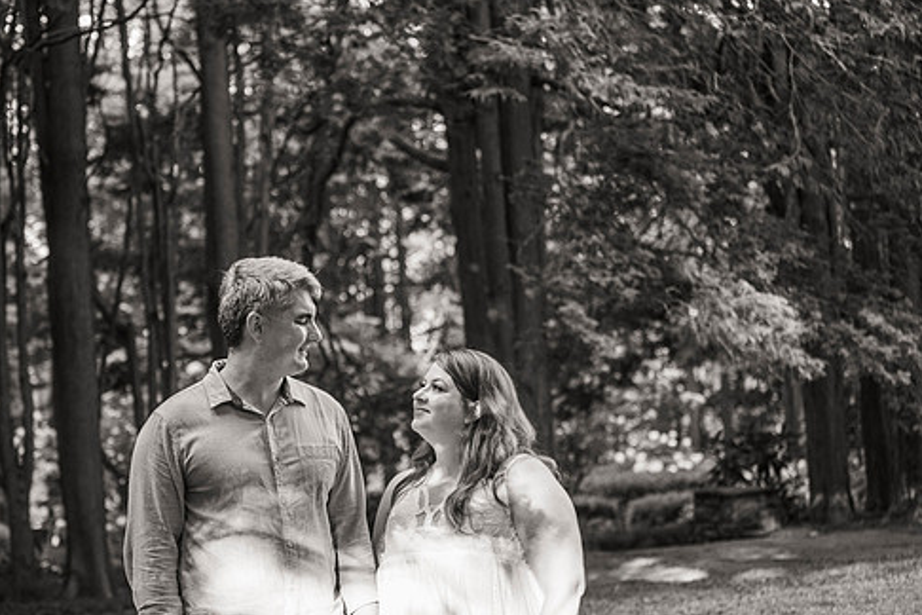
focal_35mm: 90
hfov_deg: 22.6
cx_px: 445
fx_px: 2305
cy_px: 312
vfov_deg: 15.2
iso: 800
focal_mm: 70
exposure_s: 1/250
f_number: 2.8
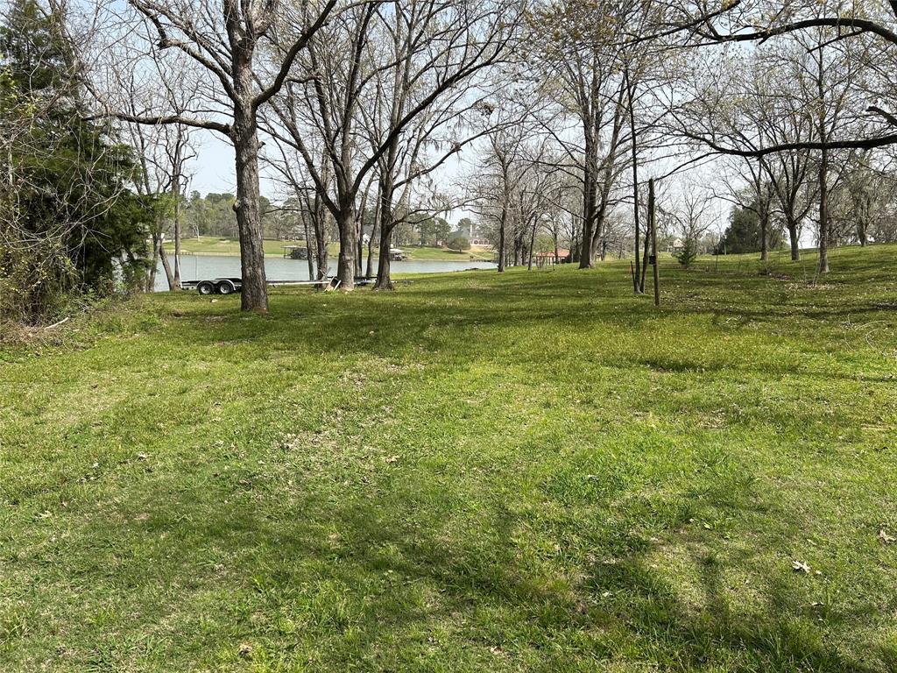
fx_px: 674
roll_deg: -0.7
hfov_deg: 67.3
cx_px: 448
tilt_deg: -5.9
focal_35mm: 26
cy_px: 336
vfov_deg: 53.1
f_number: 1.5
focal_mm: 5.7
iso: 50
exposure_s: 1/2915
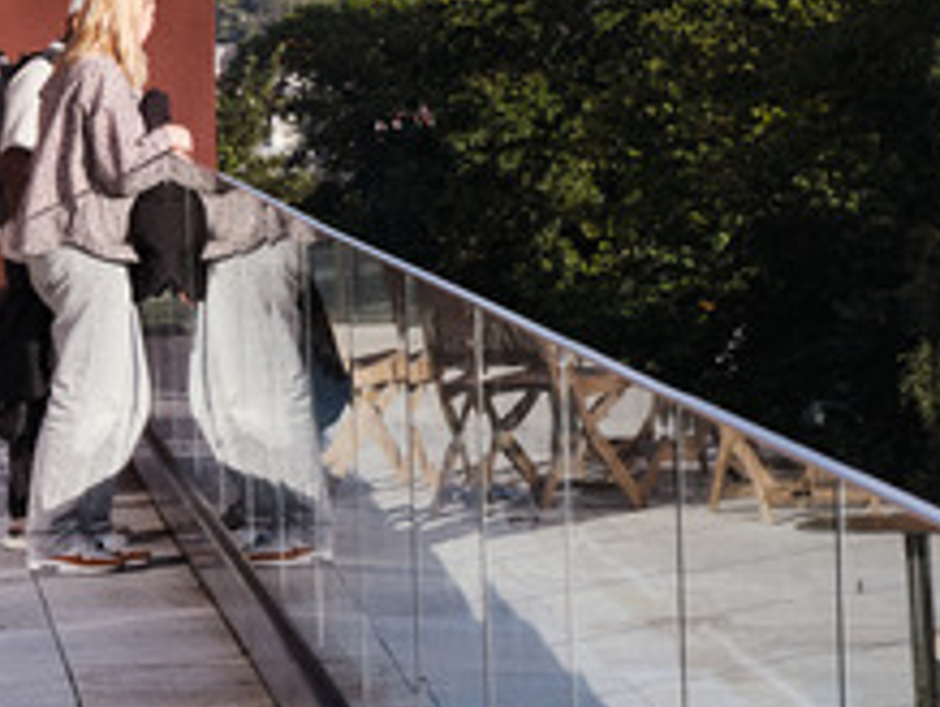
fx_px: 6171
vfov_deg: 6.5
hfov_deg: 8.4
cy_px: 93
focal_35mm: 227
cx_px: -630
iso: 400
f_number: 11
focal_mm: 55
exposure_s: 1/400
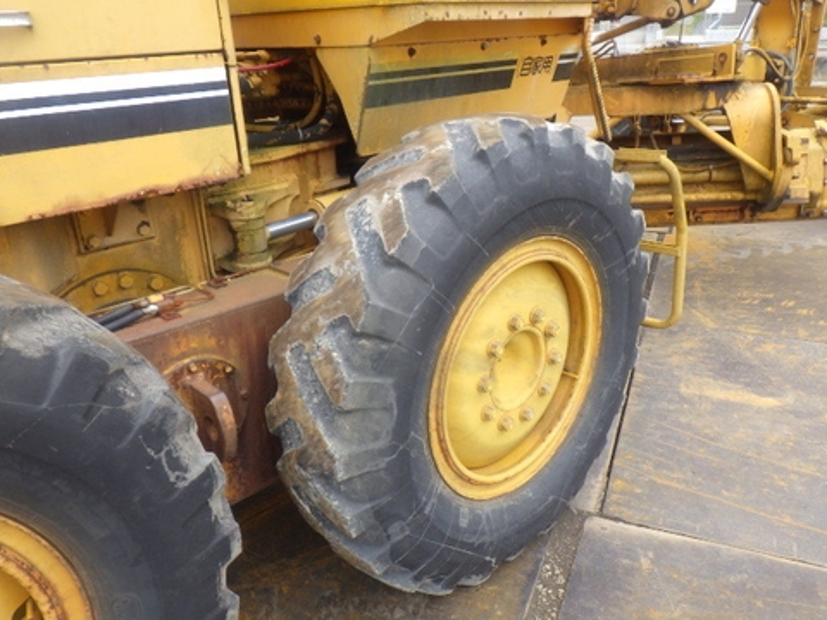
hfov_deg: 63.4
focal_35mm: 28
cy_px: 310
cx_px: 414
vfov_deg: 49.7
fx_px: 669
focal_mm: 5
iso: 125
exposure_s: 1/160
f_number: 4.2
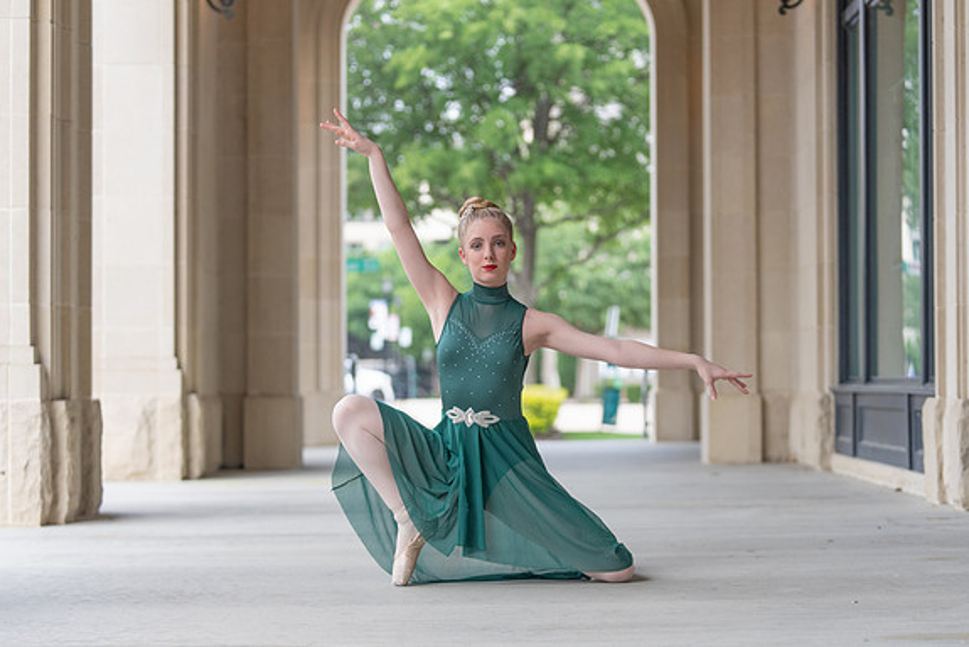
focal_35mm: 87
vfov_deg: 15.7
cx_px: 487
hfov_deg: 23.4
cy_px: 323
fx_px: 2343
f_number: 2.8
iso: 400
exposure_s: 1/320
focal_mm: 84
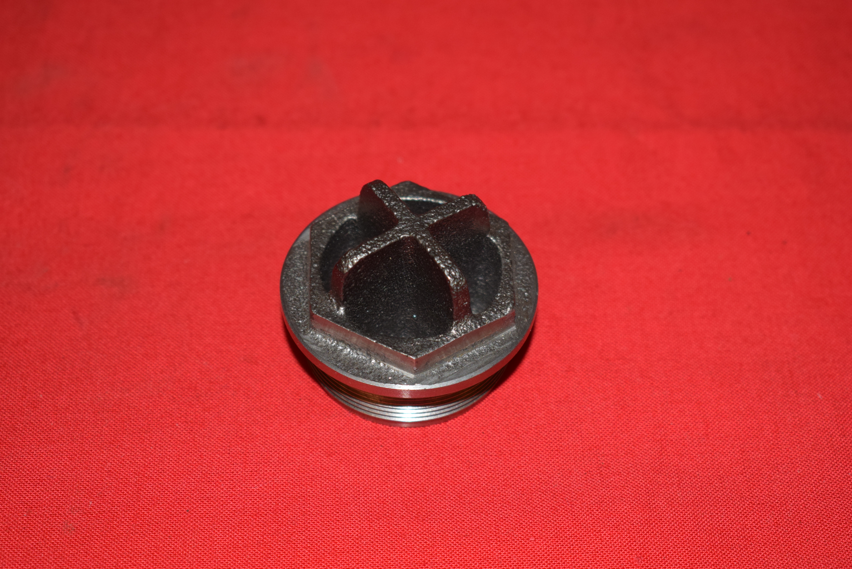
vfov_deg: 16.6
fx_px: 1953
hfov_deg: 24.6
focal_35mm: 82
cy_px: 284
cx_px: 426
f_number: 5.6
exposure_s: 1/160
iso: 640
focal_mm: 55
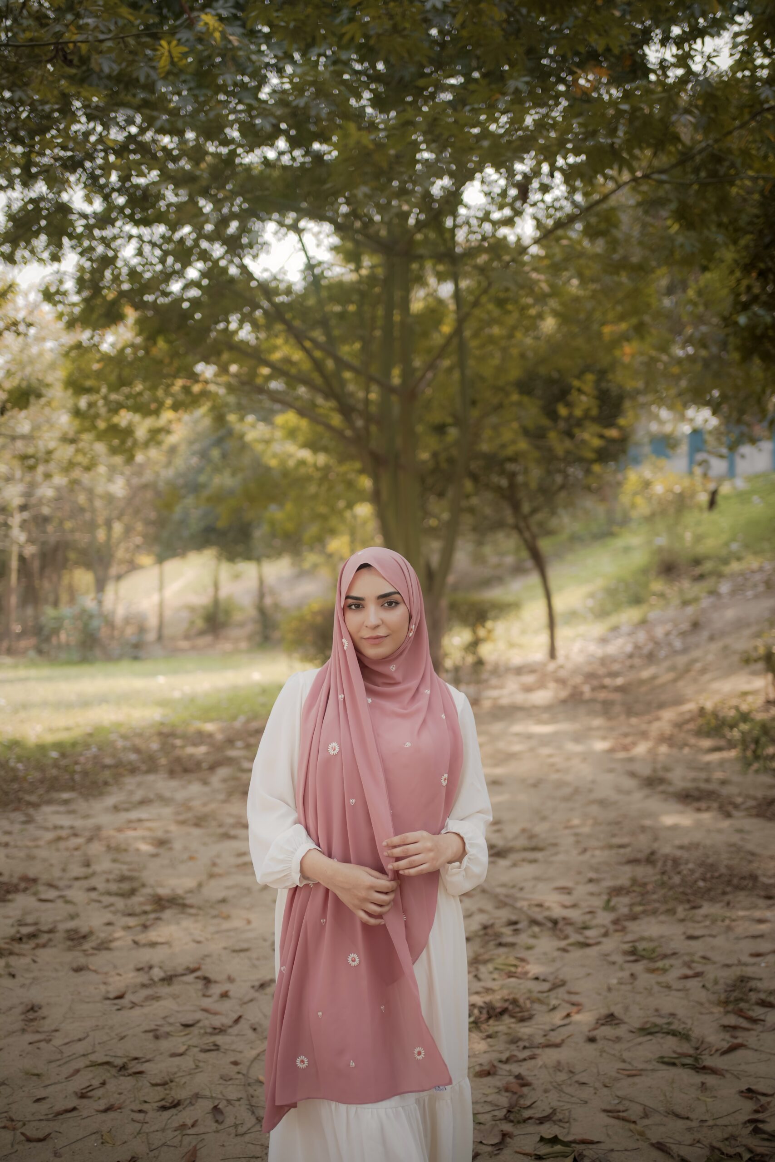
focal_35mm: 35
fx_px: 1130
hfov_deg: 37.9
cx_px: 388
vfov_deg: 54.4
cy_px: 581
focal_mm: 35
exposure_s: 1/200
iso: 125
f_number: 1.8
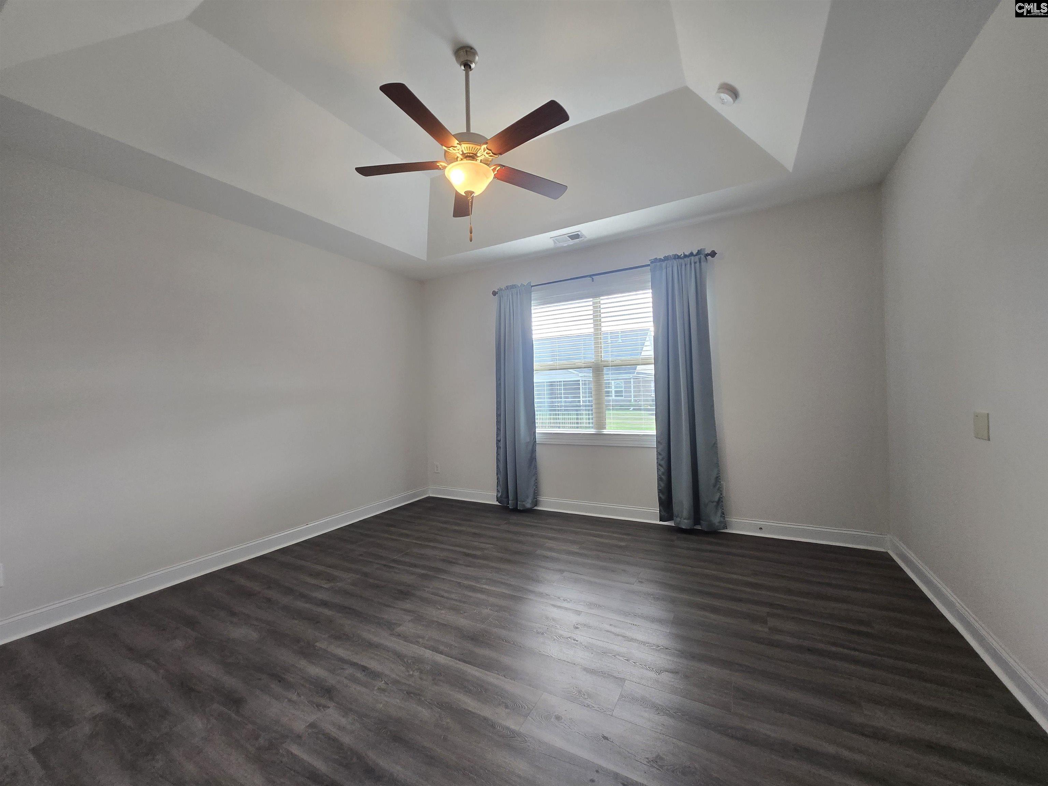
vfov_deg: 89.9
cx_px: 524
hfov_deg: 106.2
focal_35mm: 13
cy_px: 393
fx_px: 394
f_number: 2.2
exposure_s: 1/60
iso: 64
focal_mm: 1.7
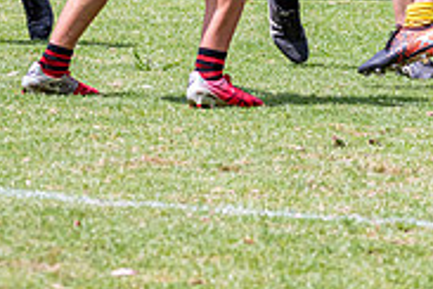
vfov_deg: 2.7
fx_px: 6194
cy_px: -143
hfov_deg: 4.0
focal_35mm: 515
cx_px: 373
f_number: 6.3
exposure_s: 1/2500
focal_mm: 150
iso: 800
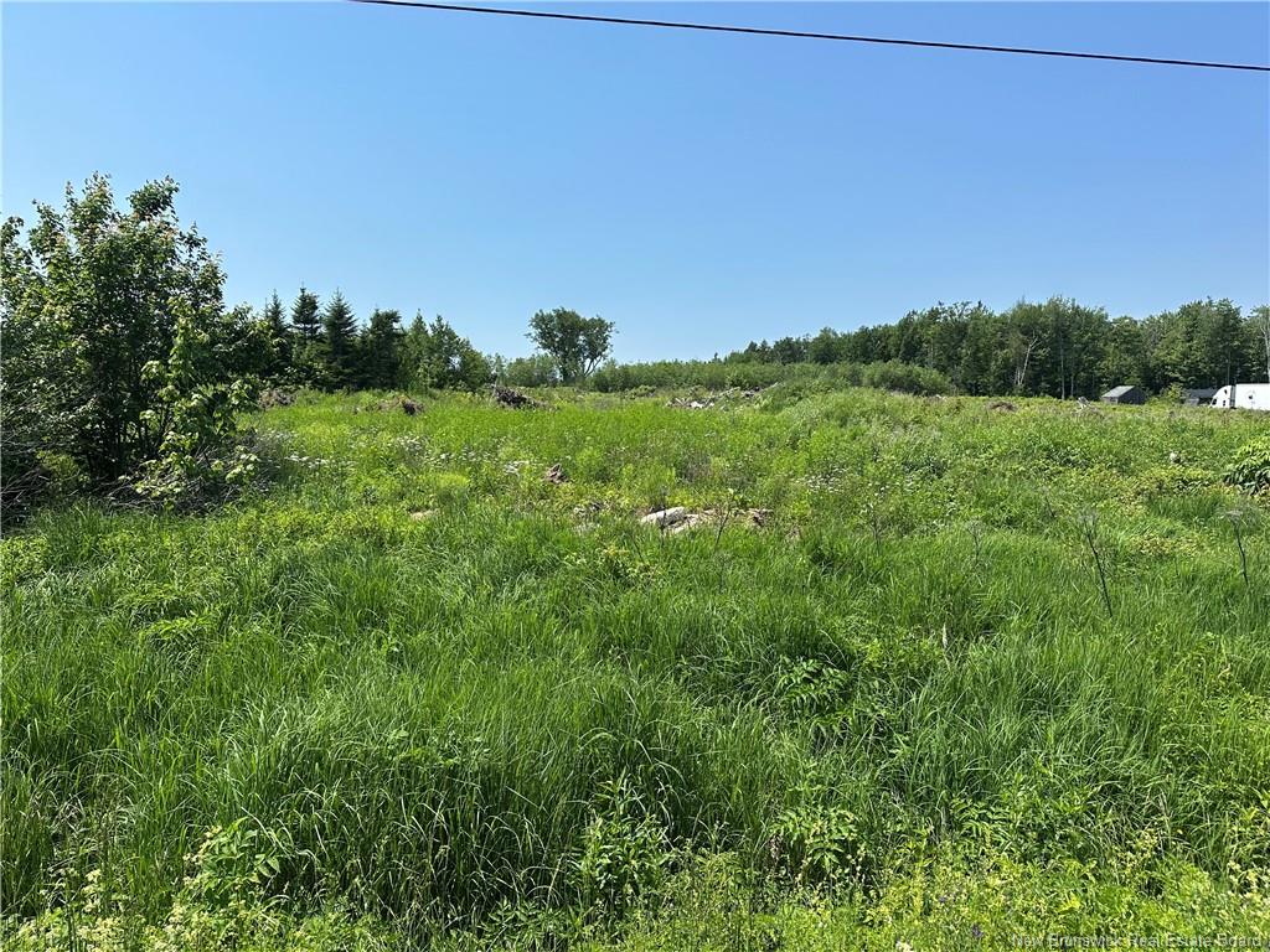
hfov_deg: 71.6
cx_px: 635
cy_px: 476
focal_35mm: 24
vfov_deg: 56.8
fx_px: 881
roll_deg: +1.0
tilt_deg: -4.2
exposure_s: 1/4545
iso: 80
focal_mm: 6.86
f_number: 1.78
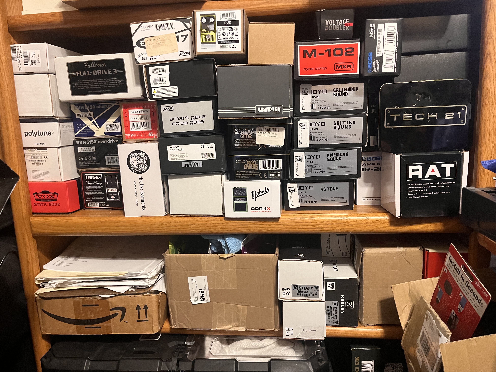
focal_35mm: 26
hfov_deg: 67.3
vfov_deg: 53.1
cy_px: 186
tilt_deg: -11.0
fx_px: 373
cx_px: 248
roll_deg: +3.1
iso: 400
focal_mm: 5.1
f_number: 1.6
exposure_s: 1/60
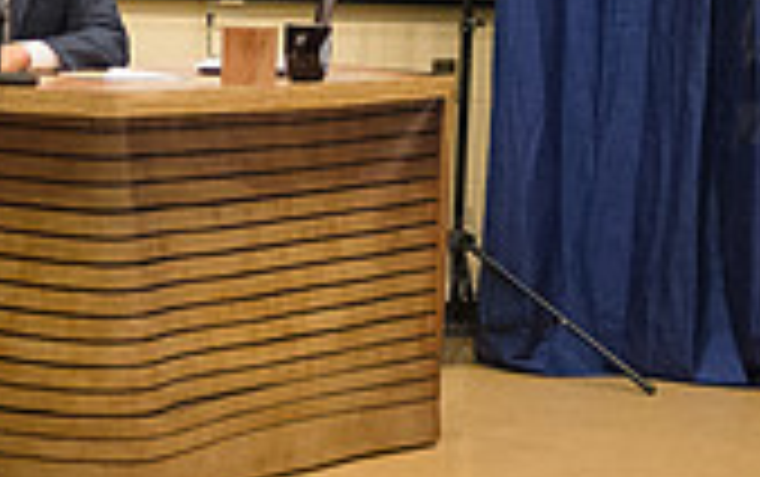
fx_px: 3504
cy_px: -10
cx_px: 307
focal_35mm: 169
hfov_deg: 12.4
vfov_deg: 7.7
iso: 4000
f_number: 2.2
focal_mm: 35
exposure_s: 1/1250
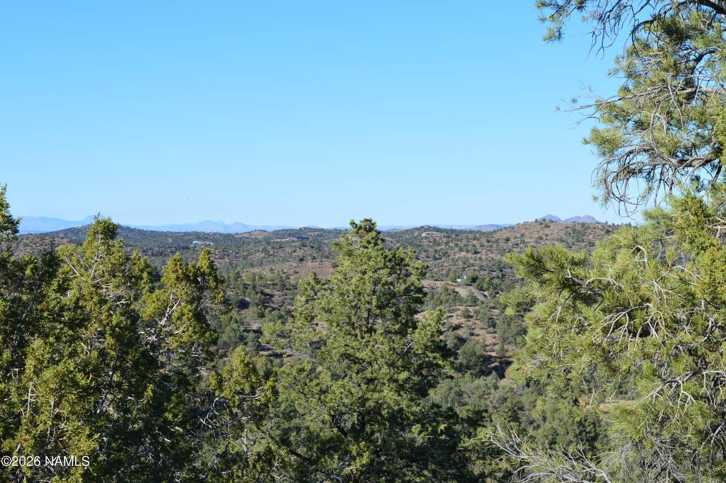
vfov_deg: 17.5
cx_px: 363
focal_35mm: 78
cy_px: 242
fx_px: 1572
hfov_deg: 26.0
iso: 400
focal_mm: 52
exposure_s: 1/500
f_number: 11
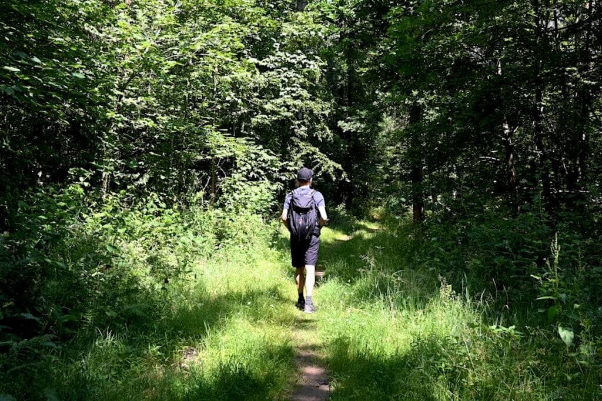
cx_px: 301
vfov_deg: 50.4
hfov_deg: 70.5
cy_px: 200
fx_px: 426
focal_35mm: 26
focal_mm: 25.5
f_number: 5.6
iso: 200
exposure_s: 1/250
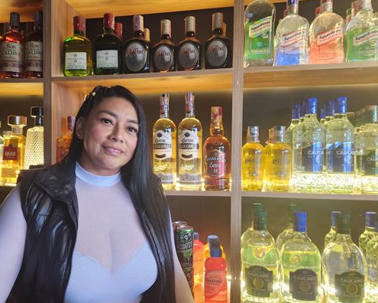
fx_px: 324
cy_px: 162
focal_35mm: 29
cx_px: 169
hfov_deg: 60.3
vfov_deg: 49.9
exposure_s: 1/120
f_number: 1.8
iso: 320
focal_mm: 5.4
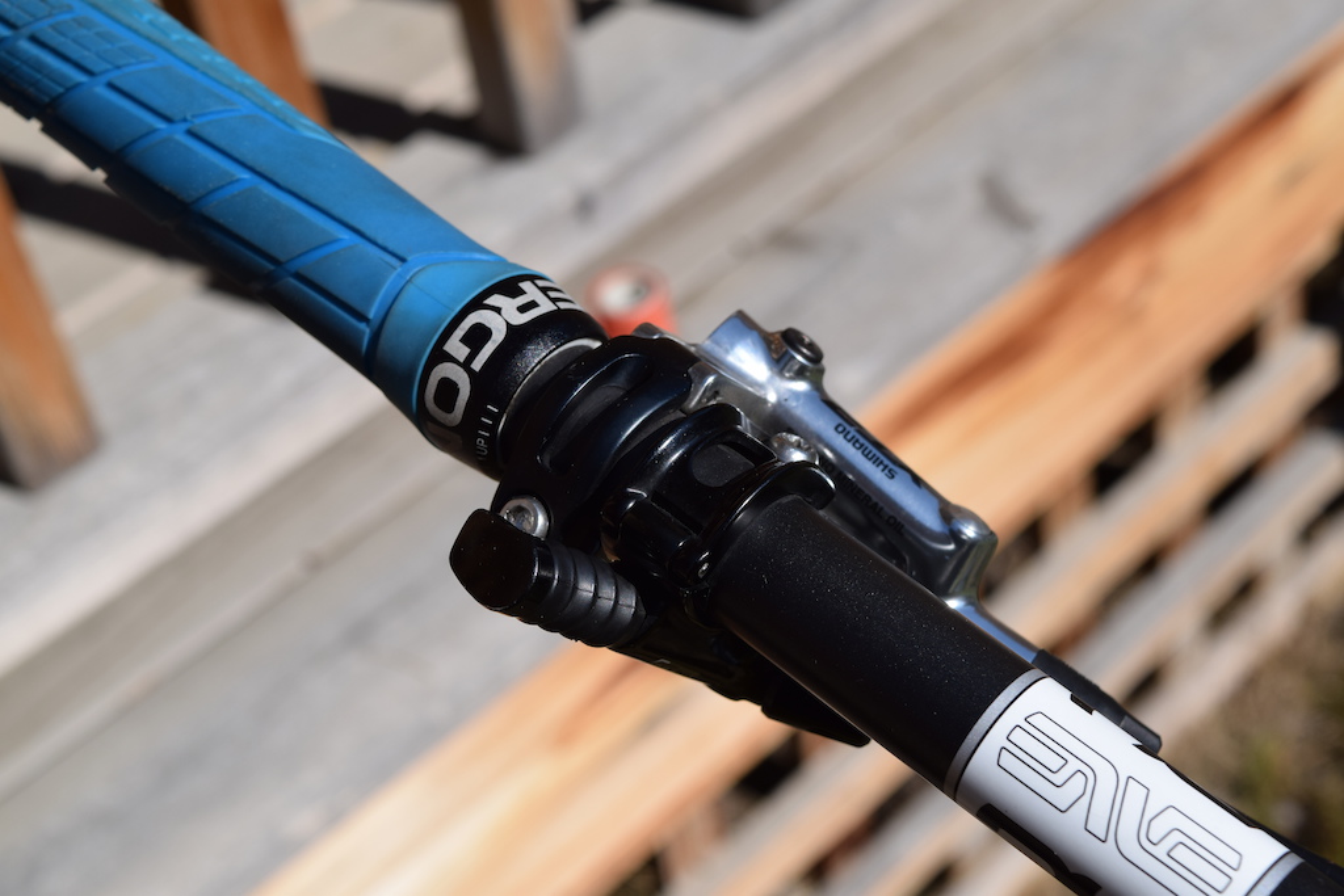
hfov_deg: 31.9
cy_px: 448
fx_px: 2352
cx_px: 672
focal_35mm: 63
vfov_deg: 21.6
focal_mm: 42
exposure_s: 1/800
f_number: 8
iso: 200
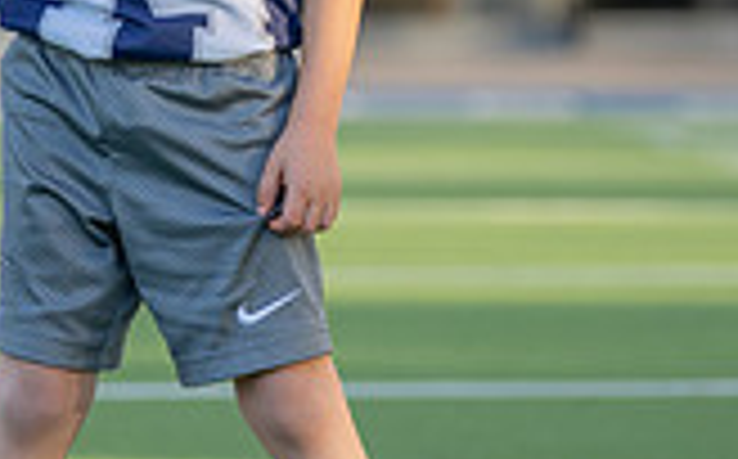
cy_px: -68
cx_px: 188
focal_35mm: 409
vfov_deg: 3.2
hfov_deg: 5.1
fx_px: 8215
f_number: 2.8
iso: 100
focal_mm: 102
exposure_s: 1/400
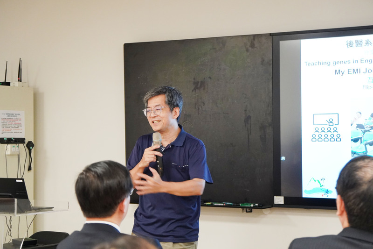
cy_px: 124
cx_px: 186
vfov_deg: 15.4
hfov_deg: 23.0
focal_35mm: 88
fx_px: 917
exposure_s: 1/160
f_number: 4
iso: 2000
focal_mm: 59
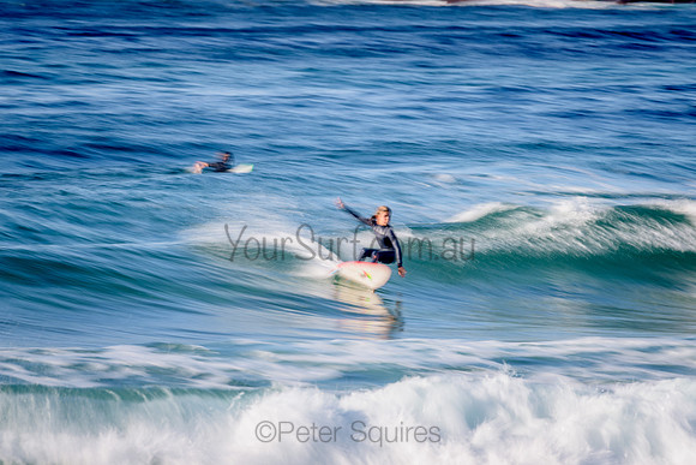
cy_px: 238
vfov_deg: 2.2
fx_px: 11853
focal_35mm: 613
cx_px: 356
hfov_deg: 3.4
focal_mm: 500
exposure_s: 1/13
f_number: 13
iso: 31
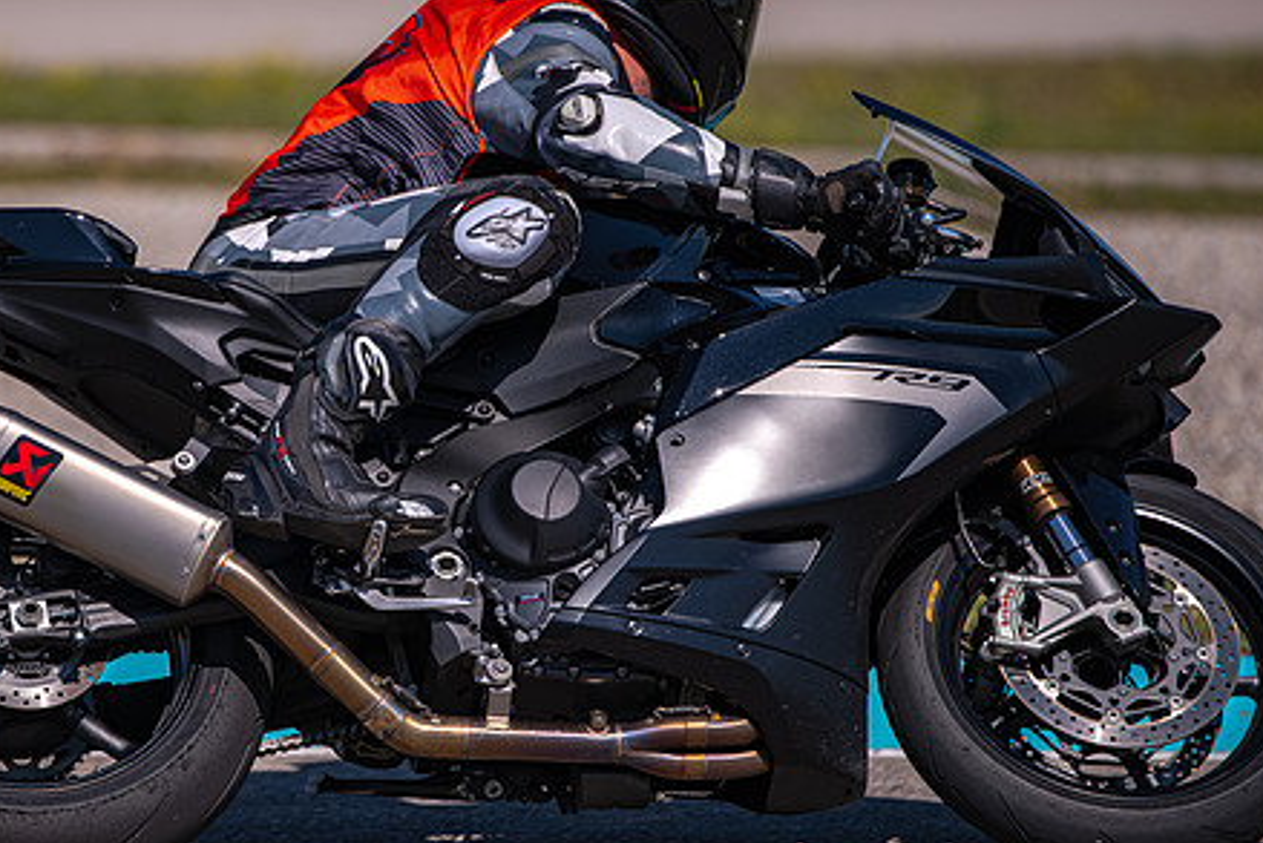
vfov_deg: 4.1
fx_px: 11896
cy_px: 420
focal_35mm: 339
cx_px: 325
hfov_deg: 6.1
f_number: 2.8
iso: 64
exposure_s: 1/2500
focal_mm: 200
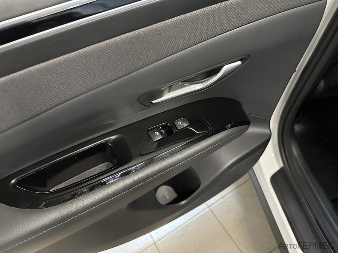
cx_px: 169
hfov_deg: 71.6
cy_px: 126
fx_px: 234
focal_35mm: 24
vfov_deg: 56.8
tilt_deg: -52.6
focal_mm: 6.86
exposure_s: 1/33
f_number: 1.78
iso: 1000
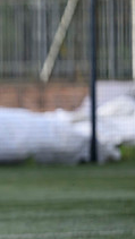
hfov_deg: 2.1
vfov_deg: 3.7
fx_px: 3665
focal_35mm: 577
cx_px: -183
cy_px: 146
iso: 500
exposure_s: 1/1250
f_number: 3.2
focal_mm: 180
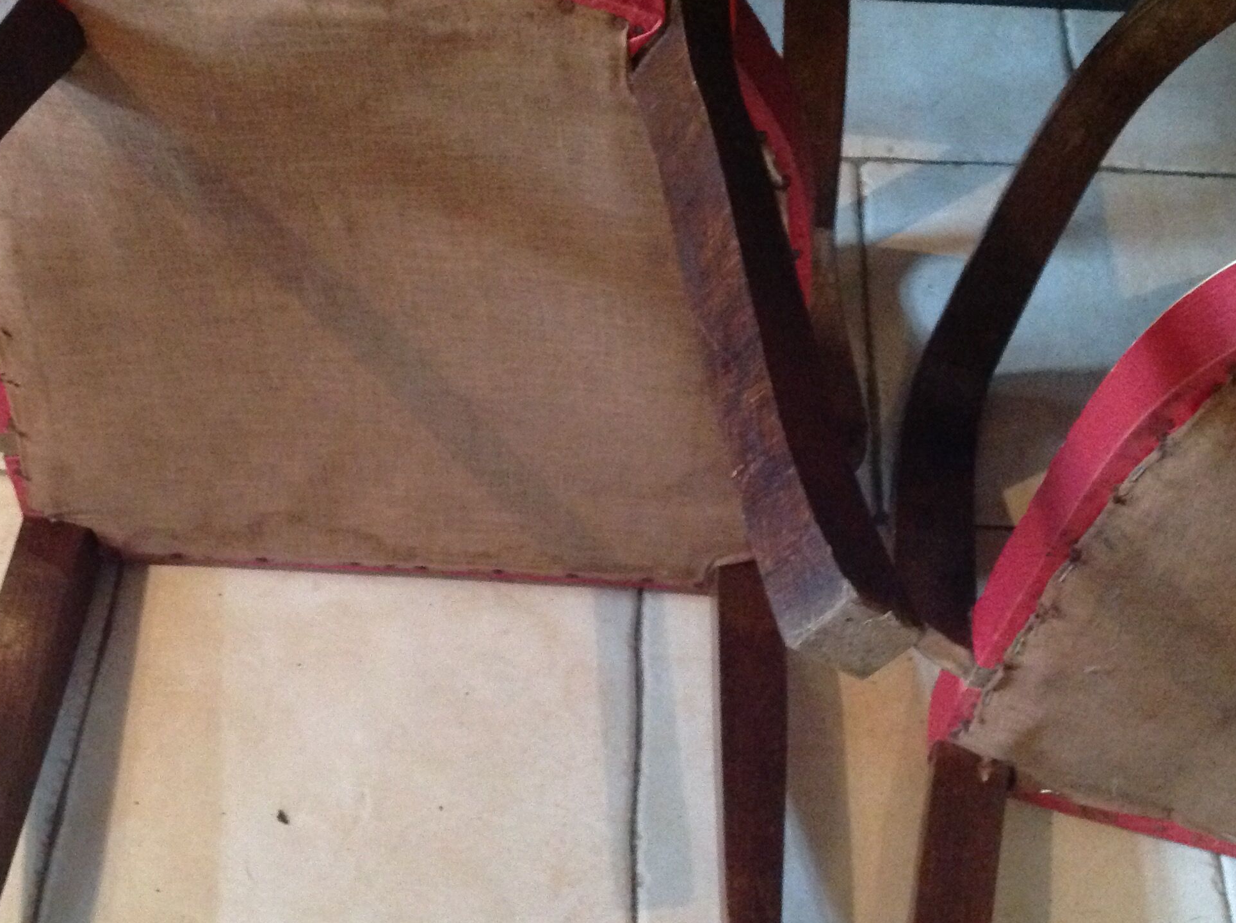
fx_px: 1676
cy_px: 499
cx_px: 533
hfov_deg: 40.4
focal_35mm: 47
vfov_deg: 30.8
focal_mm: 4.28
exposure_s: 1/15
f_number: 2.4
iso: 800
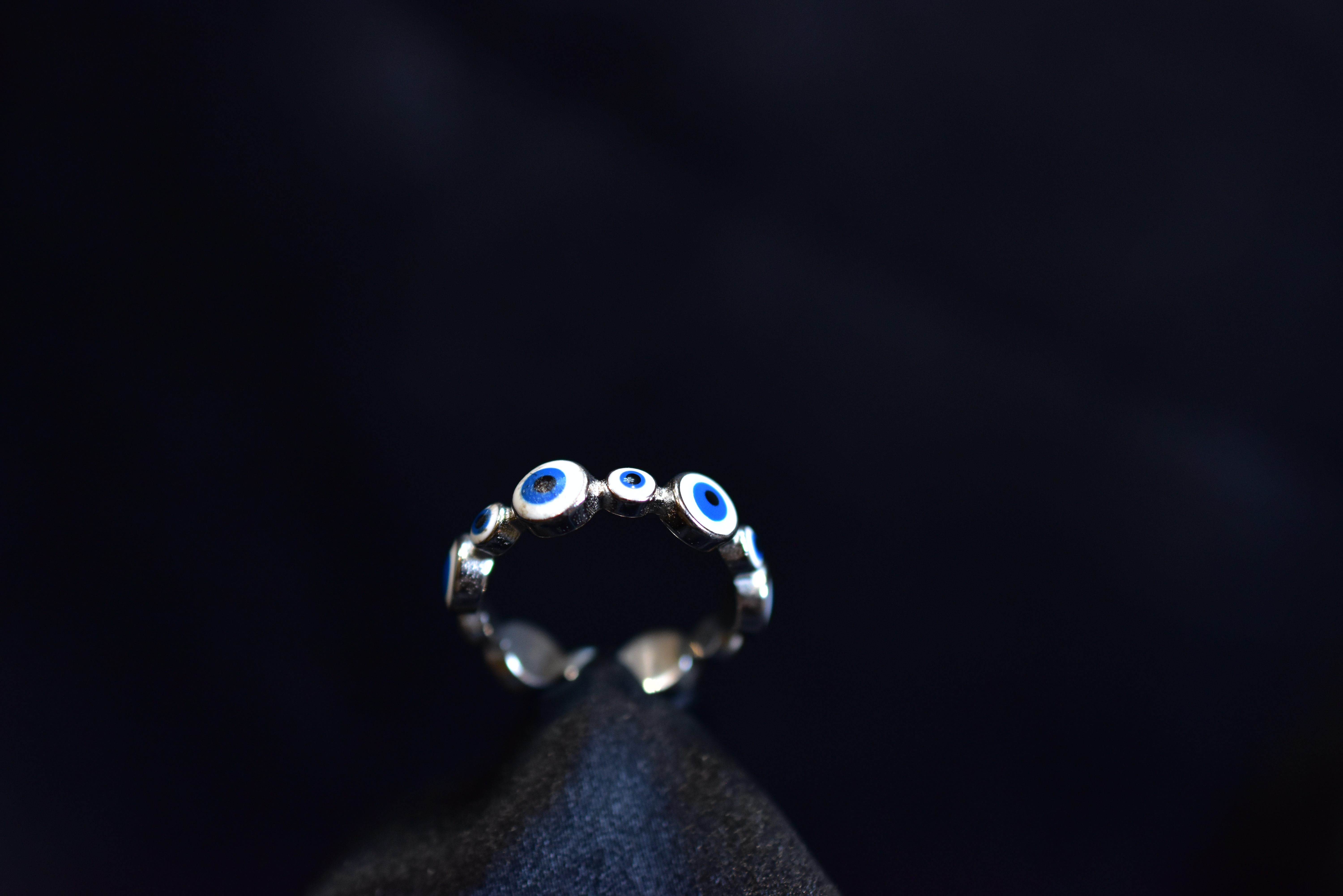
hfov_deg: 33.4
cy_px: 448
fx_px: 2238
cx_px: 672
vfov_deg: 22.6
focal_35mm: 60
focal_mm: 40
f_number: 3.2
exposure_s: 1/160
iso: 800
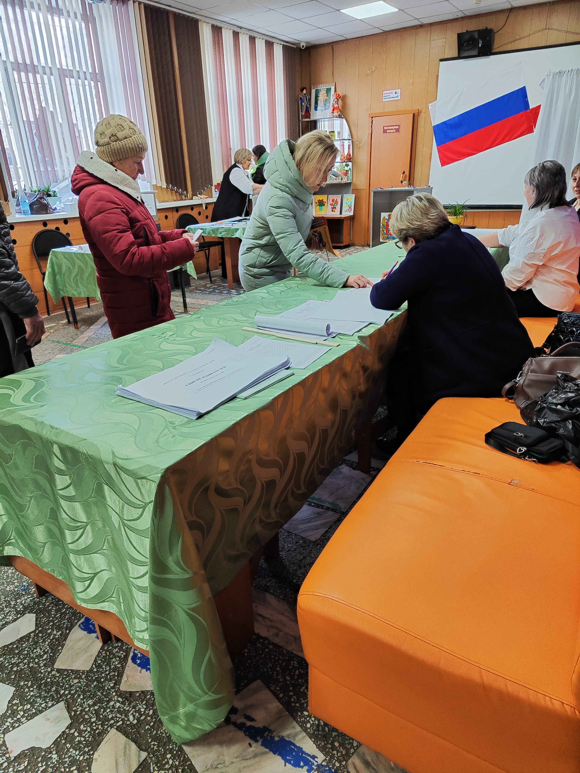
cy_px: 386
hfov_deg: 58.9
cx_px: 290
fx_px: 514
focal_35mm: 23
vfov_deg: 73.9
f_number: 1.8
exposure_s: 1/100
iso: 95
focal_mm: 5.4
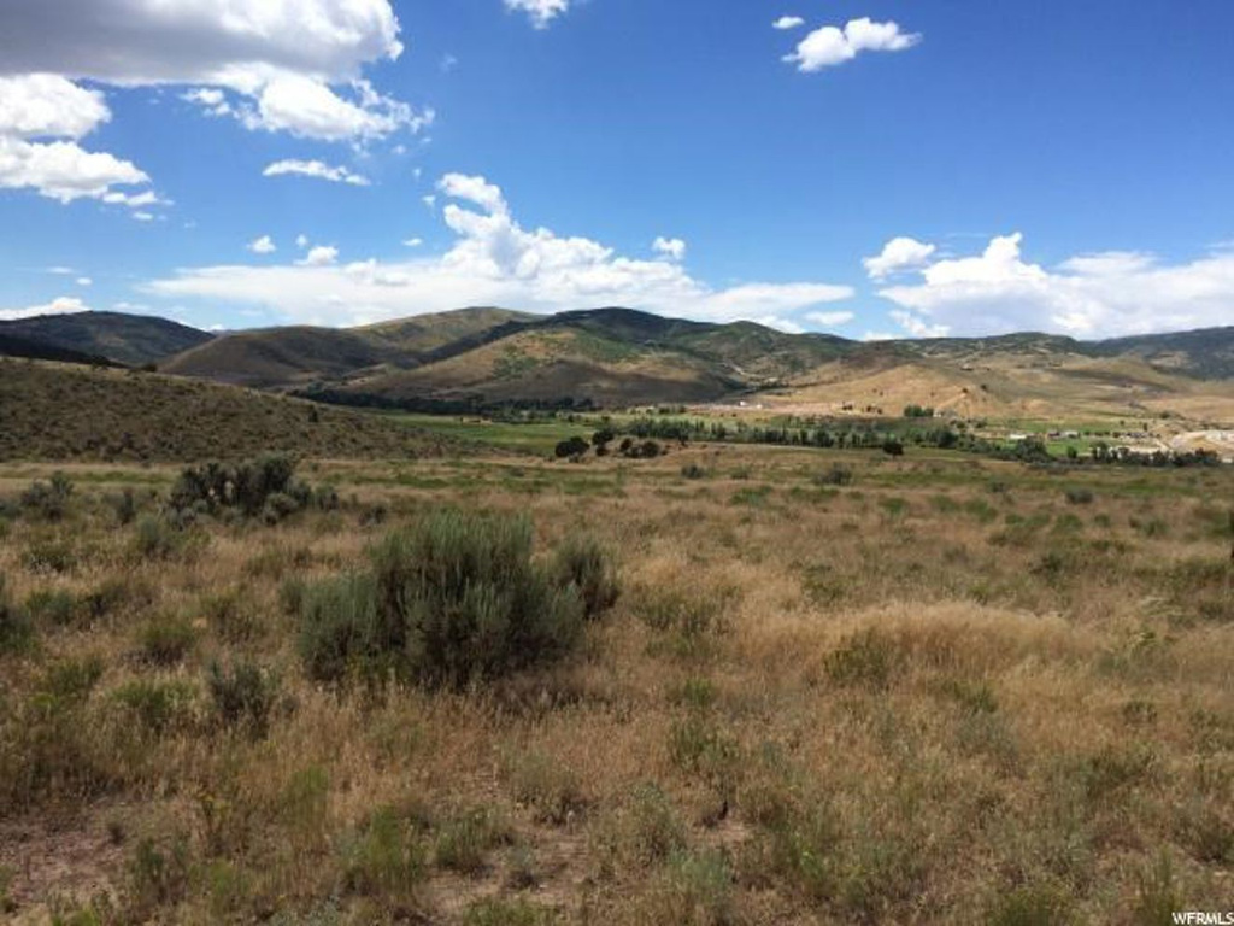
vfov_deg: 48.2
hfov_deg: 61.7
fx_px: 1034
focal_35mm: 29
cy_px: 463
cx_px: 617
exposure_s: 1/2283
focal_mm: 4.15
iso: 32
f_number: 2.2
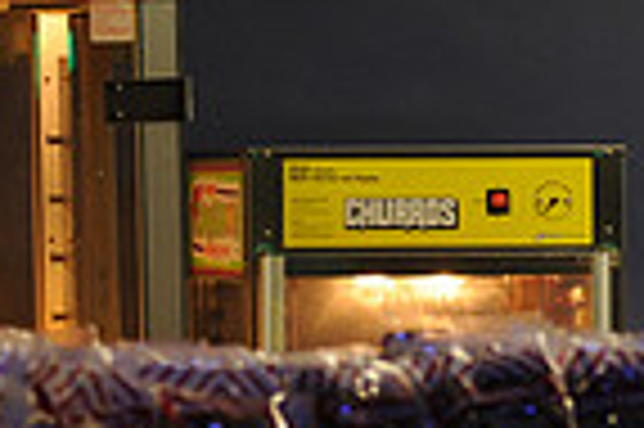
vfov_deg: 4.8
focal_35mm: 284
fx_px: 5075
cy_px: 68
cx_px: 667
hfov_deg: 7.2
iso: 1250
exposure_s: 1/200
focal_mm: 70
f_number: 2.8
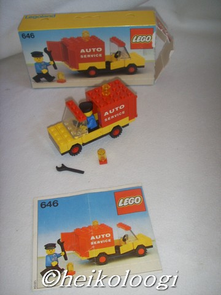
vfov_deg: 47.9
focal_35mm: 39
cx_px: 110
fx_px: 332
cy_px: 148
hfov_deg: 36.8
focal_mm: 6.6
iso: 100
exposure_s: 1/45
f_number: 3.5
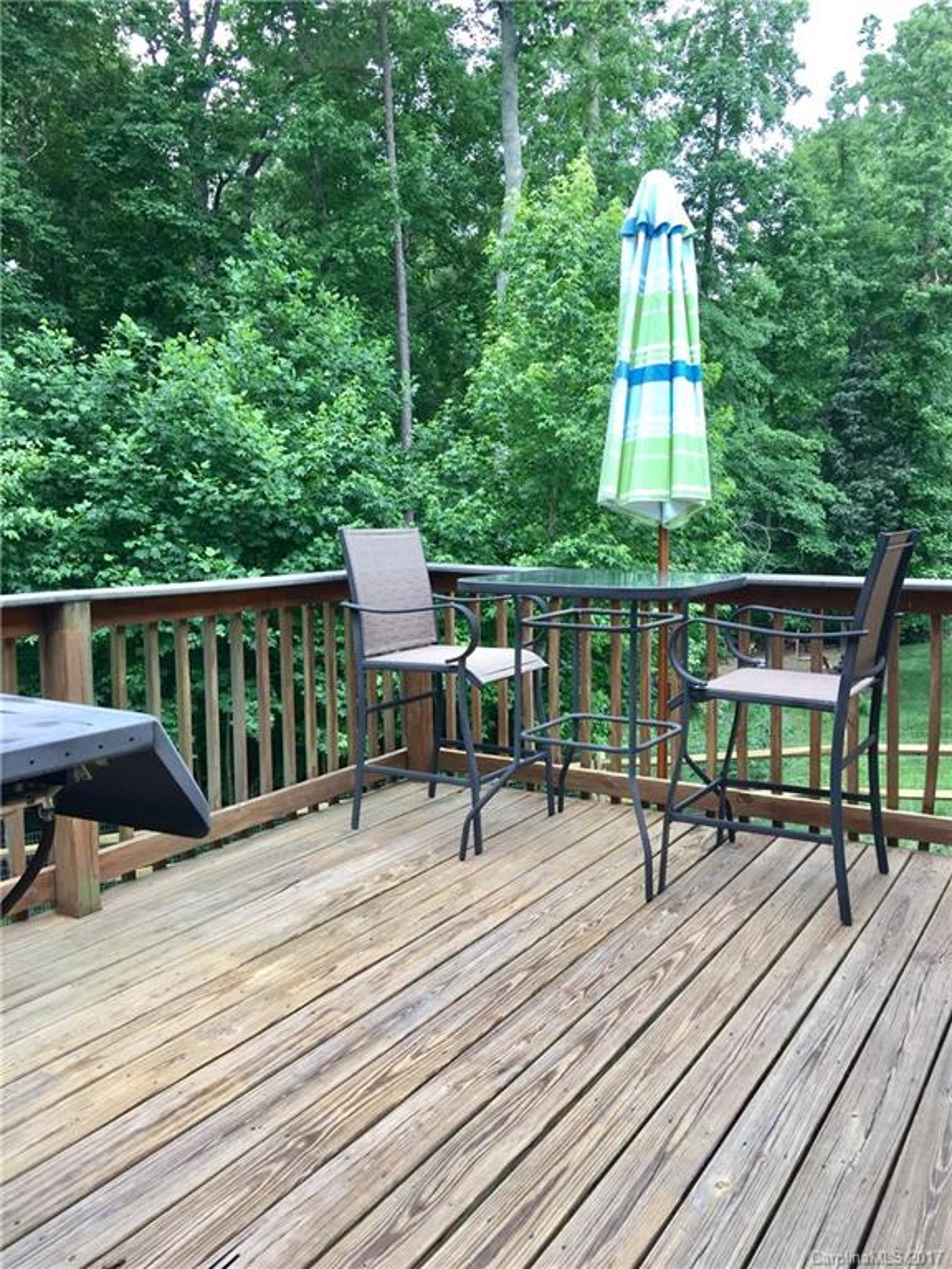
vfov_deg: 61.7
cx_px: 476
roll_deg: -0.5
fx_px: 1063
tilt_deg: -6.5
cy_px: 634
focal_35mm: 29
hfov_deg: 48.2
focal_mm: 4.15
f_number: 2.2
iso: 40
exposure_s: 1/120
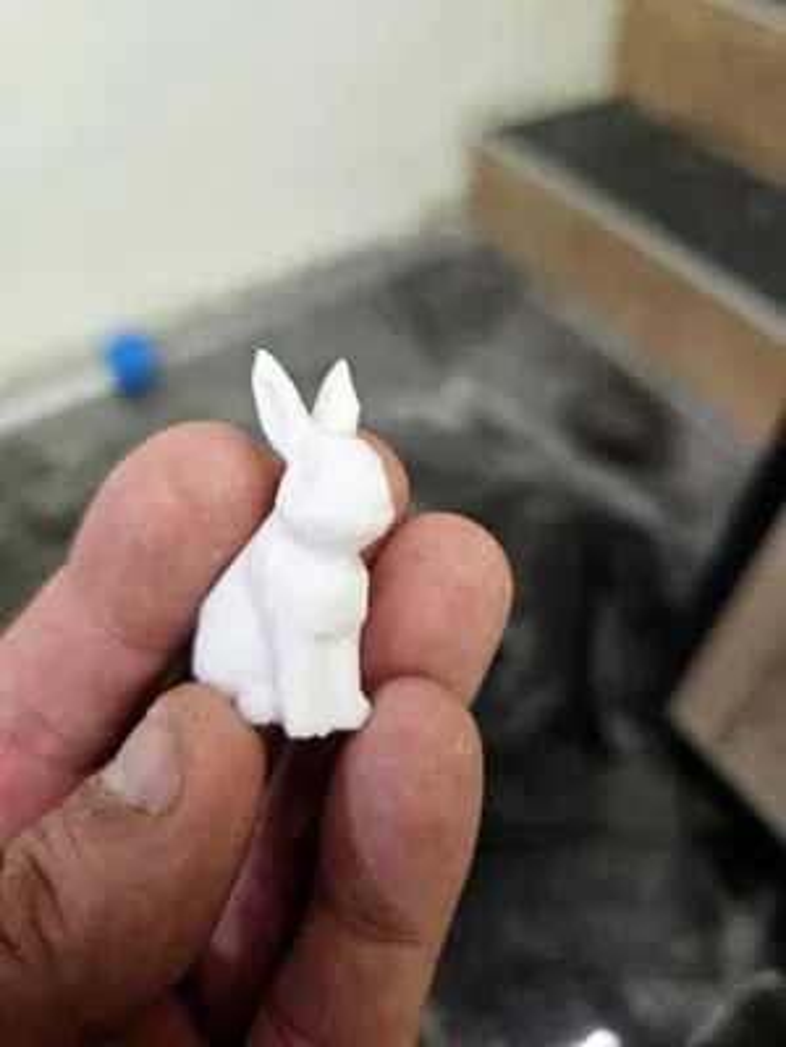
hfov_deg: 58.9
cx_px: 393
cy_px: 524
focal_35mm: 23
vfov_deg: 73.9
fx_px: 696
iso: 500
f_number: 1.7
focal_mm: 6.3
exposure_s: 1/33
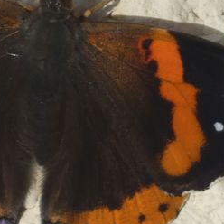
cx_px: 54
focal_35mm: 1822
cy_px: 74
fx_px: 13339
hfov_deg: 1.0
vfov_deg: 1.0
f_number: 5.6
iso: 80
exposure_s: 1/250
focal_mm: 107.6
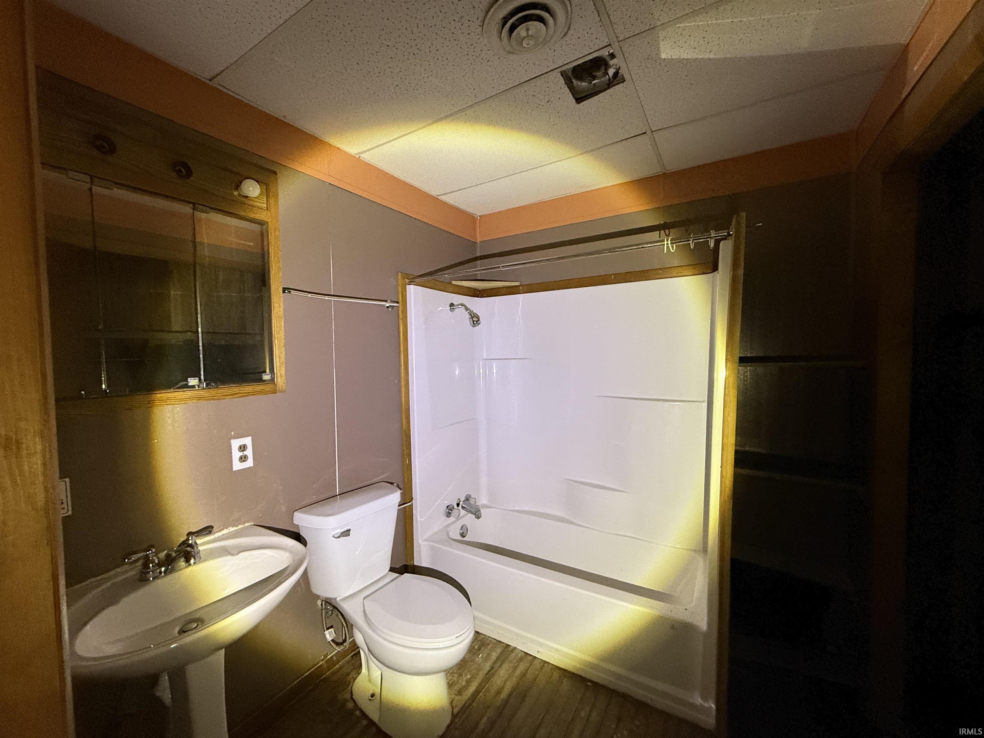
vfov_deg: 85.7
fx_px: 398
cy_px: 369
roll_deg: +0.8
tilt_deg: -3.3
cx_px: 492
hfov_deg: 102.1
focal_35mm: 14
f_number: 2.2
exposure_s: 1/60
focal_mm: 2.22
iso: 500
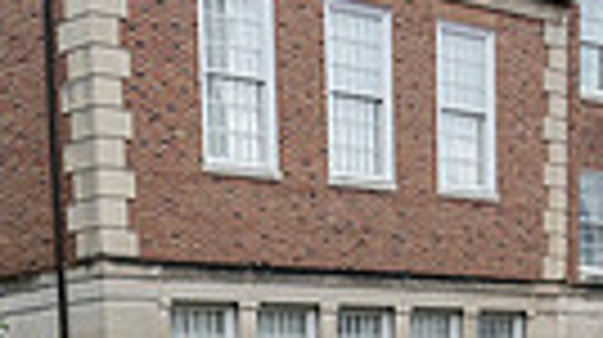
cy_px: 804
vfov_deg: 9.8
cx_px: 58
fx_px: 1741
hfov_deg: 19.3
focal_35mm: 109
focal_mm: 24
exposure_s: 1/1600
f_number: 4
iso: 1000
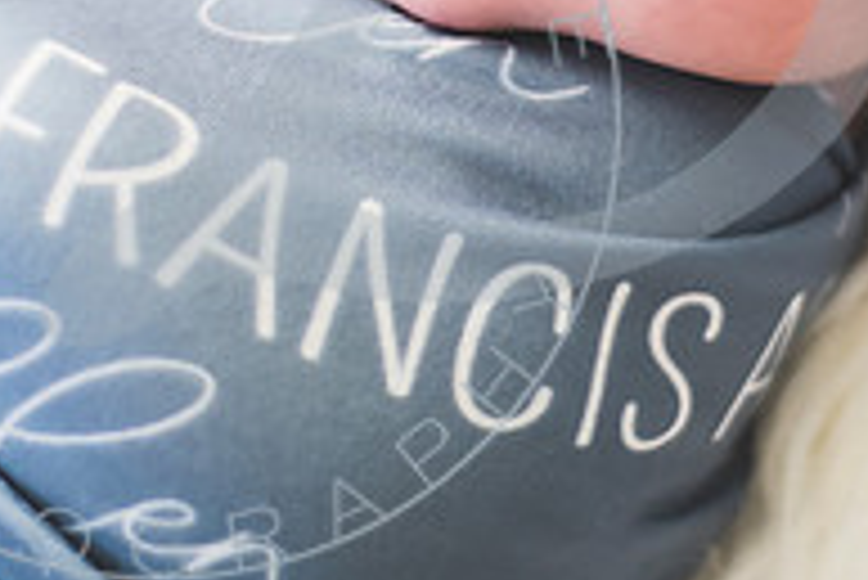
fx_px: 3619
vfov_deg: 9.0
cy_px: -259
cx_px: 382
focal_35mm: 150
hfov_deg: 13.7
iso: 800
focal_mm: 50
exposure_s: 1/125
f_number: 1.8
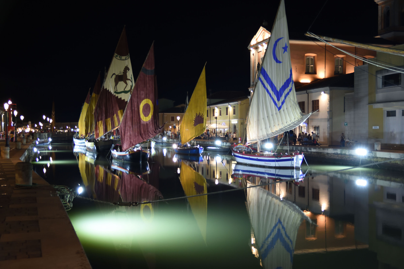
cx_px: 202
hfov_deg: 45.0
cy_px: 134
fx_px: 488
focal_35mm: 44
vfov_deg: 30.8
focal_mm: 29
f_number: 2.8
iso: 1000
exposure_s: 1/25
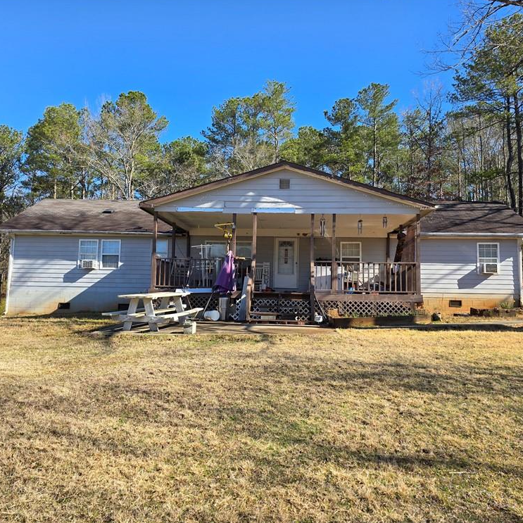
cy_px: 262
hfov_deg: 57.3
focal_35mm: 28
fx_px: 479
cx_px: 256
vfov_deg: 57.3
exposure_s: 1/420
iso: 12
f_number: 1.7
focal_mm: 6.3
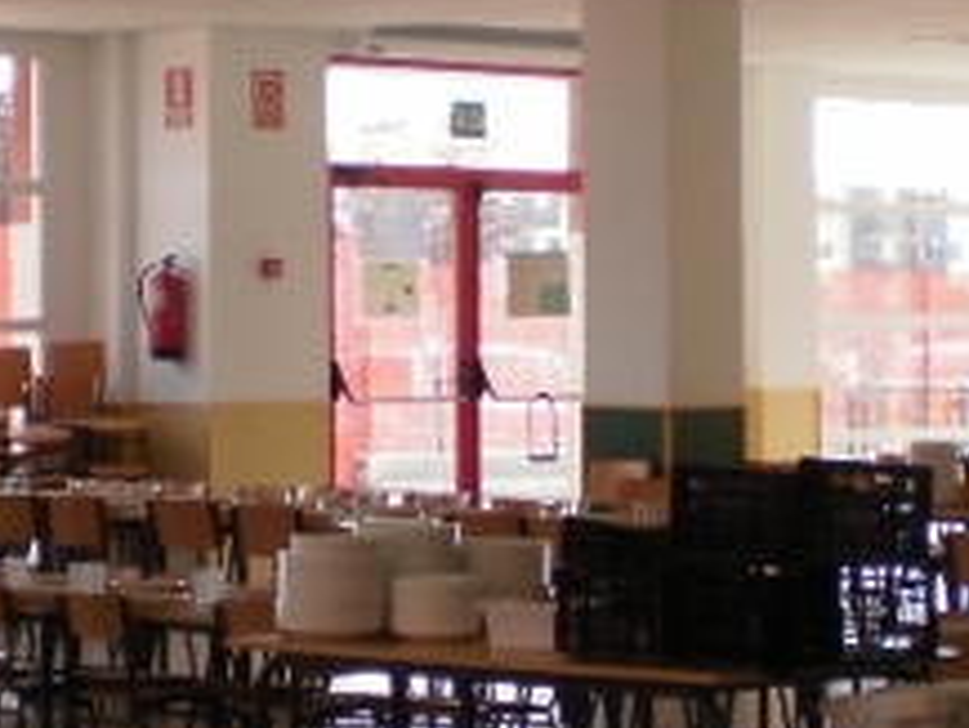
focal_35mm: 149
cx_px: 313
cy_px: 373
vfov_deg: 10.0
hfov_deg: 13.2
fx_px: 4173
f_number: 3.1
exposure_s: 1/160
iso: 100
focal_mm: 6.3
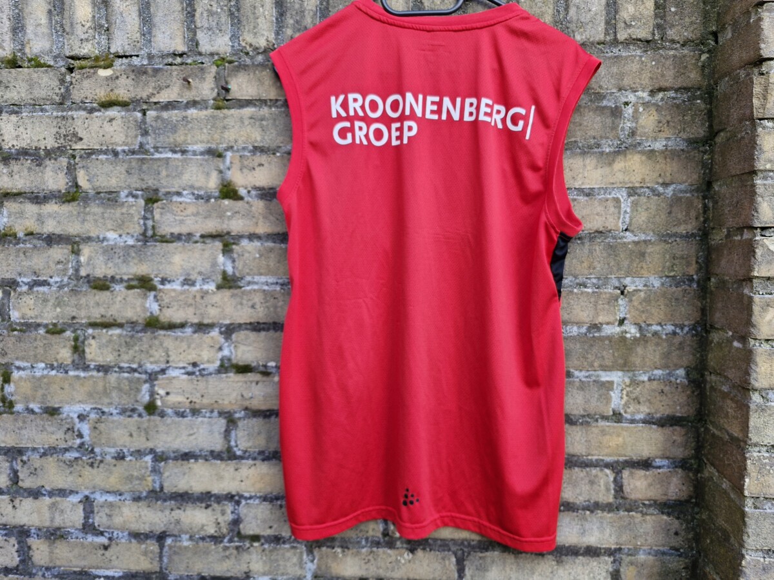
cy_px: 290
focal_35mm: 23
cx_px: 387
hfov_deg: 73.9
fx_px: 514
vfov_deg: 58.9
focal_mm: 5.54
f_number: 1.8
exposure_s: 1/180
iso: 64
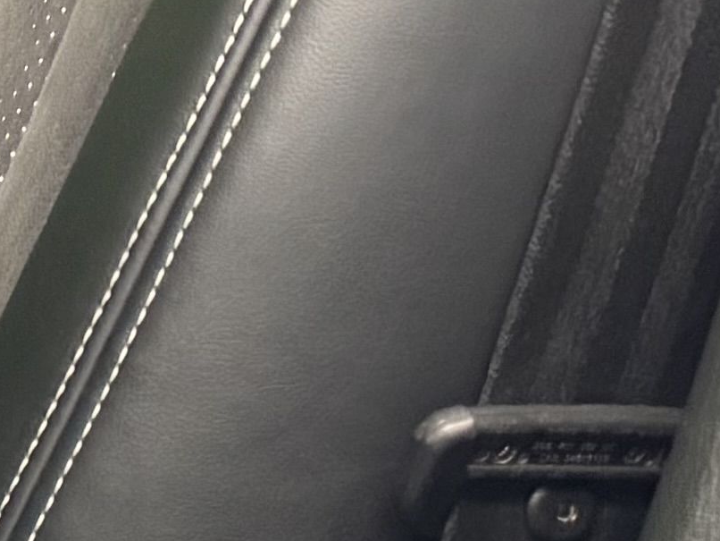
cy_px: -97
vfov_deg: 8.6
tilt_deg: -11.9
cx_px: -1441
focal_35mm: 170
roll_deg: +0.2
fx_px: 3537
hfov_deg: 9.3
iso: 800
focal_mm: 6.76
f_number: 1.78
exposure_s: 1/50
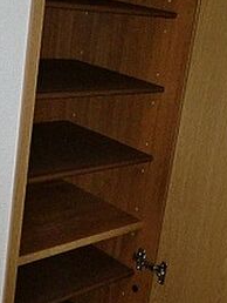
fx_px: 567
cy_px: 146
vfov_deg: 29.8
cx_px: 132
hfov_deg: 22.6
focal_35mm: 65
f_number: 3.1
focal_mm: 6.3
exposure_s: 1/40
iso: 400
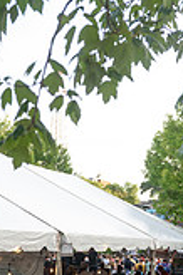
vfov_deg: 30.4
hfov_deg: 20.6
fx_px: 504
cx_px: 81
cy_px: 178
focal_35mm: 66
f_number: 4
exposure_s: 1/320
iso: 320
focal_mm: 24
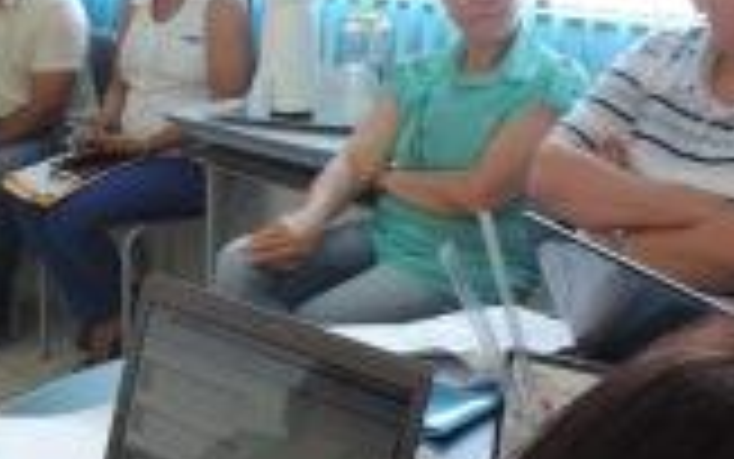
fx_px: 1401
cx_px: -36
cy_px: 158
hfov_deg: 27.3
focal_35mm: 70
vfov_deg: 18.6
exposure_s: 1/30
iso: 100
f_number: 3
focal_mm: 4.3
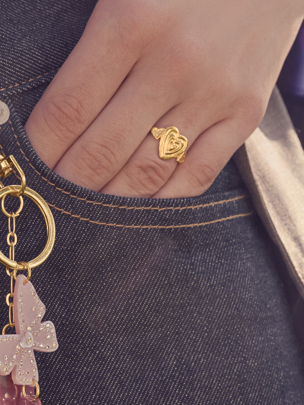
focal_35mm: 123
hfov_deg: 12.0
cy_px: 308
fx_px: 1440
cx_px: 57
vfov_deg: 15.9
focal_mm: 49
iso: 500
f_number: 8
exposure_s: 1/400
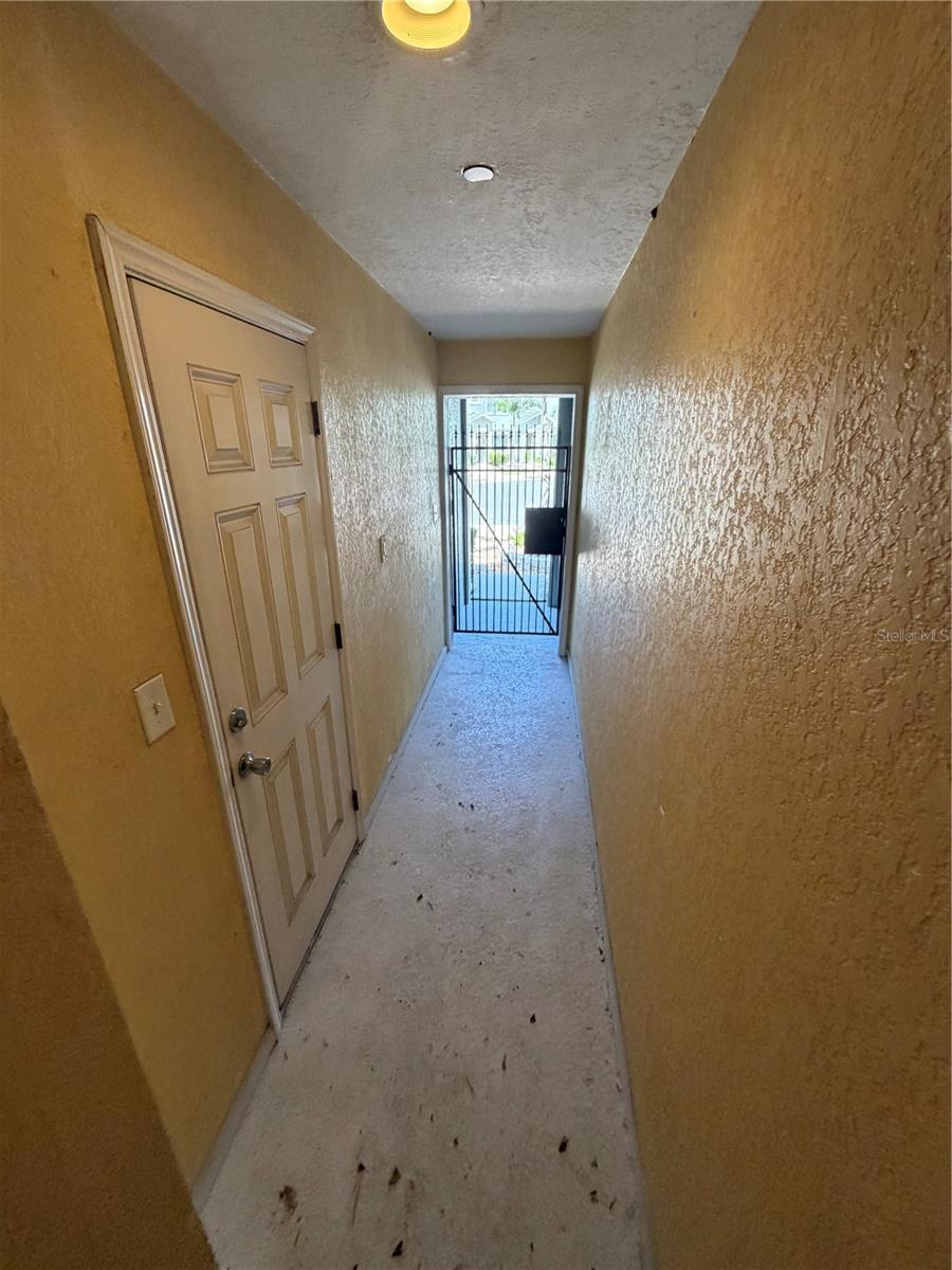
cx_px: 476
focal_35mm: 14
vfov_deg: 102.1
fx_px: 513
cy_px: 635
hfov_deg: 85.7
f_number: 2.2
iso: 250
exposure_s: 1/121
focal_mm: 2.22
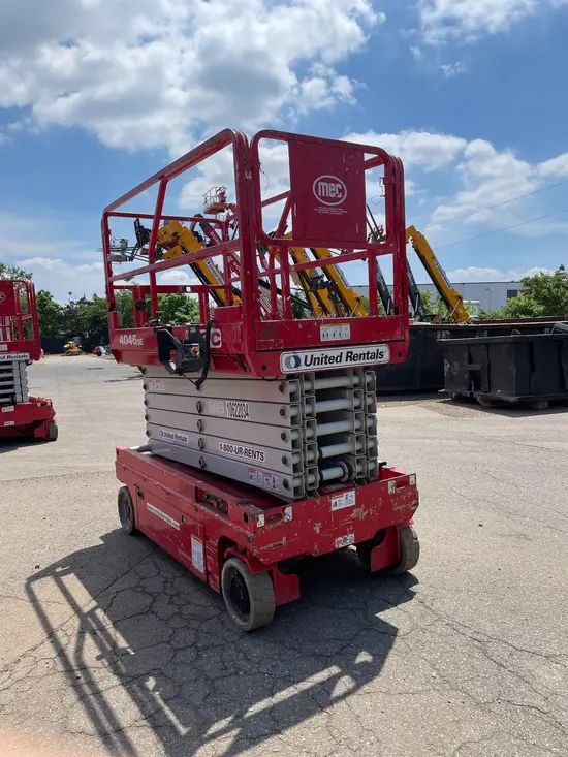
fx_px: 569
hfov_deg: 53.1
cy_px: 378
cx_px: 284
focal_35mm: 26
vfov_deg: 67.3
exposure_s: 1/4000
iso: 32
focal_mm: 4.2
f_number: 1.6
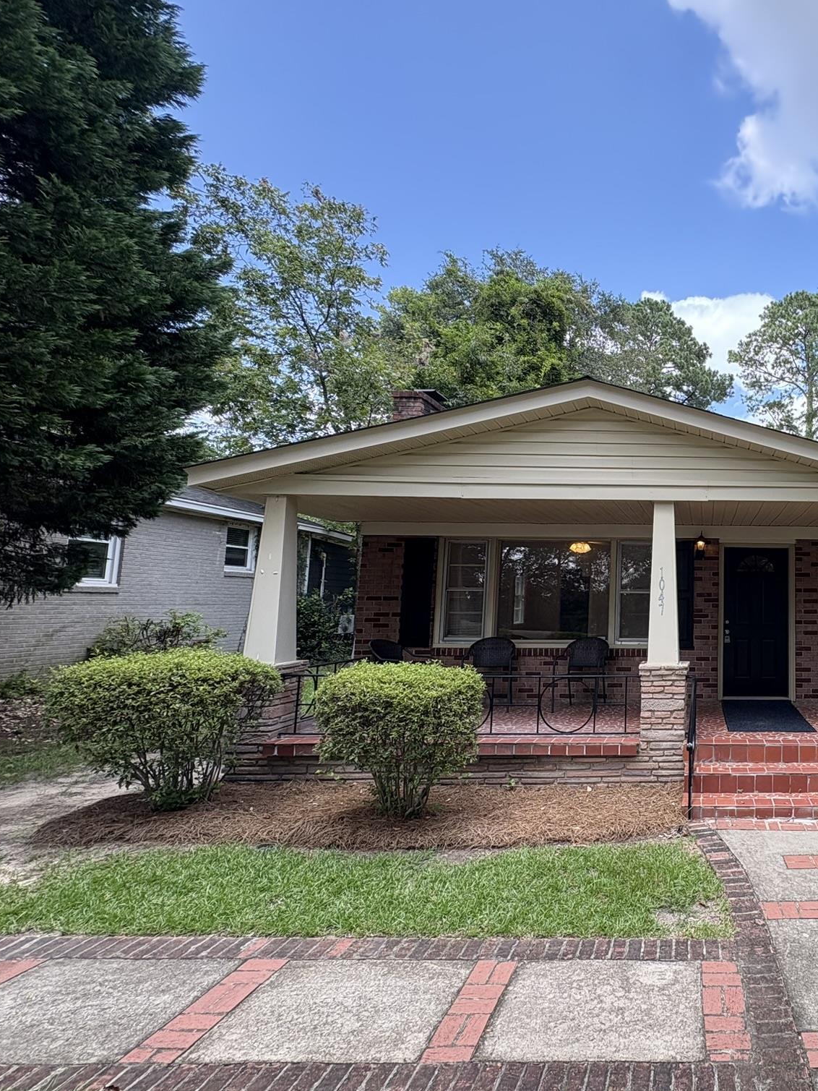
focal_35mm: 19
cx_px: 729
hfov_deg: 59.1
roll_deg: +0.5
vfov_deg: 84.7
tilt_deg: +6.4
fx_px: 599
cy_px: 543
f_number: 2.2
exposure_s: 1/218
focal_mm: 2.22
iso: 64
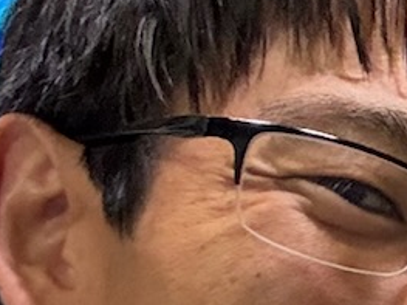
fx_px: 2104
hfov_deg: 8.8
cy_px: 206
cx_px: 1274
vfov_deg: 8.3
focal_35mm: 179
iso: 160
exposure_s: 1/50
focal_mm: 2.69
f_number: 1.9
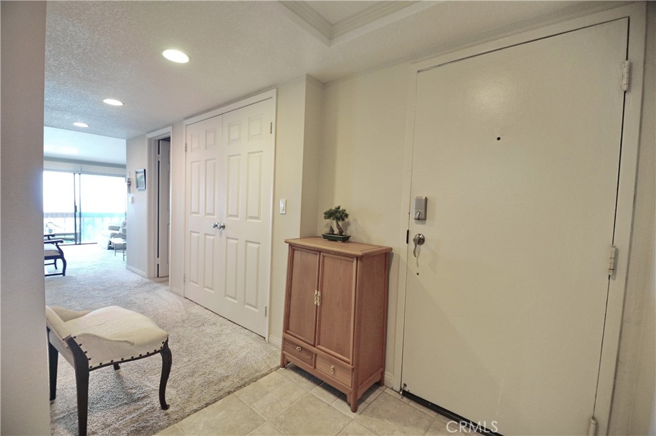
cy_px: 218
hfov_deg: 100.5
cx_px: 328
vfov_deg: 77.2
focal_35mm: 15
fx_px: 273
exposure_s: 1/60
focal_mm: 10
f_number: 3.5
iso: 320
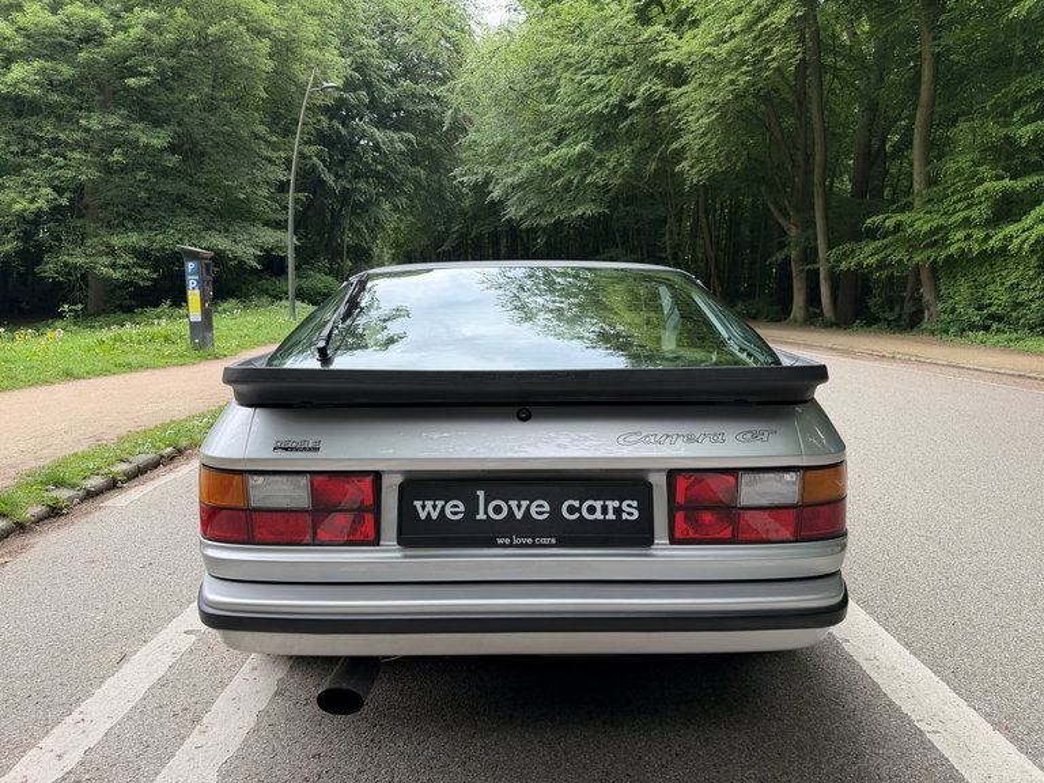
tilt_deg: -7.0
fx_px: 724
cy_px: 392
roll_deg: -1.8
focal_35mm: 24
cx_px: 522
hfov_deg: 71.6
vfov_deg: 56.8
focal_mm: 6.76
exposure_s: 1/467
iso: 100
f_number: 1.78
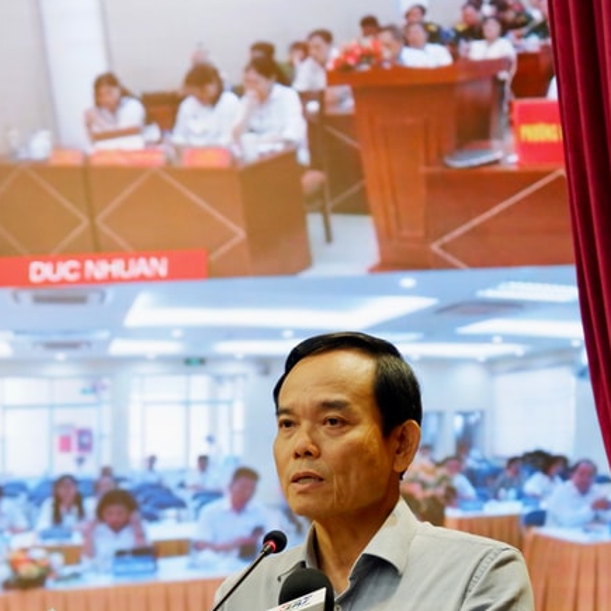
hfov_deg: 8.9
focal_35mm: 195
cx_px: 90
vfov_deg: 9.0
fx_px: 3894
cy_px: 413
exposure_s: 1/125
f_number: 4
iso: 1600
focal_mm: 74.2
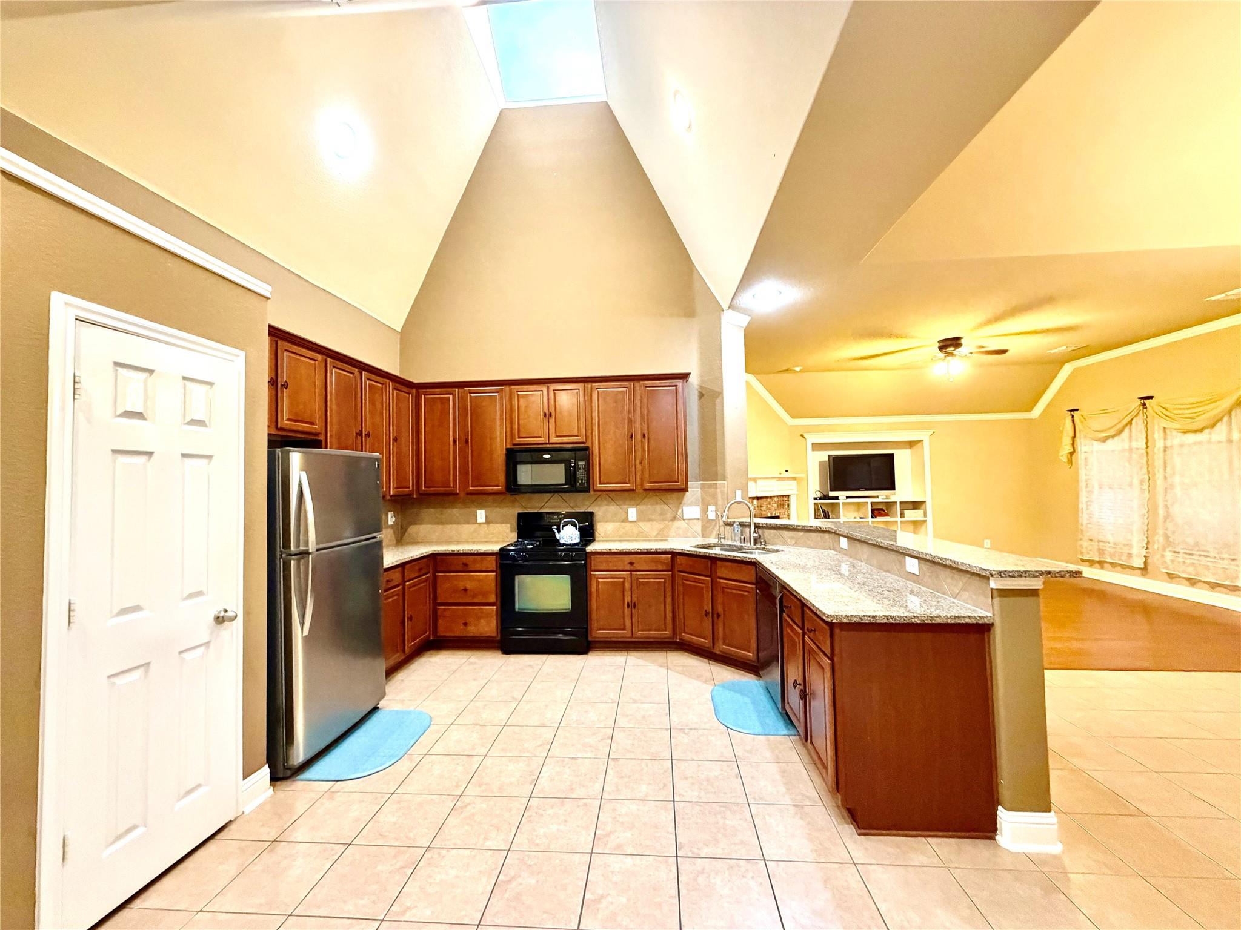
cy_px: 465
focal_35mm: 14
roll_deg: +2.4
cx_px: 620
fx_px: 502
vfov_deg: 85.7
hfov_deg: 102.1
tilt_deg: +2.2
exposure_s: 1/60
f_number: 2.2
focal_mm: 2.22
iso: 640
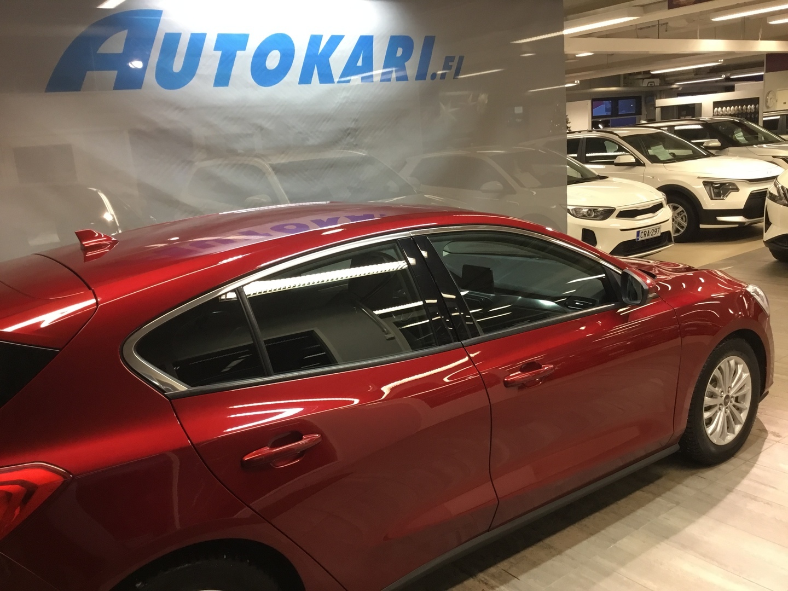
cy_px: 296
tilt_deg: -13.1
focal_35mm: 31
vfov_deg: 45.4
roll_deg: +5.9
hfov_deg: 58.4
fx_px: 706
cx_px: 394
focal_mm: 3.3
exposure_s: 1/33
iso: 100
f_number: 2.4
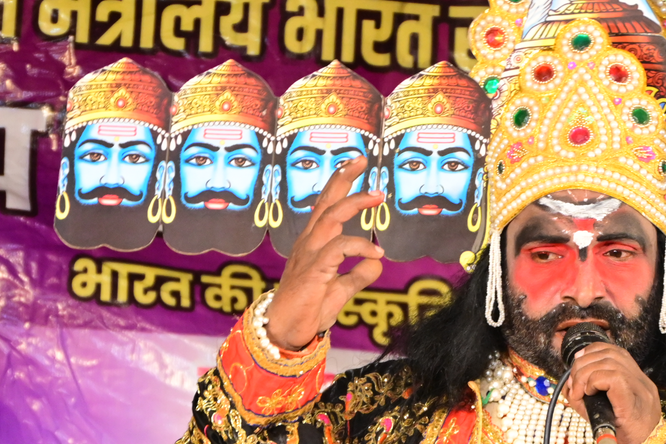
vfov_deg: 5.3
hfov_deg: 8.0
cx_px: 438
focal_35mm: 257
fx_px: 4754
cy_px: 382
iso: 2000
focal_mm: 74
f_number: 5.3
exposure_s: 1/125
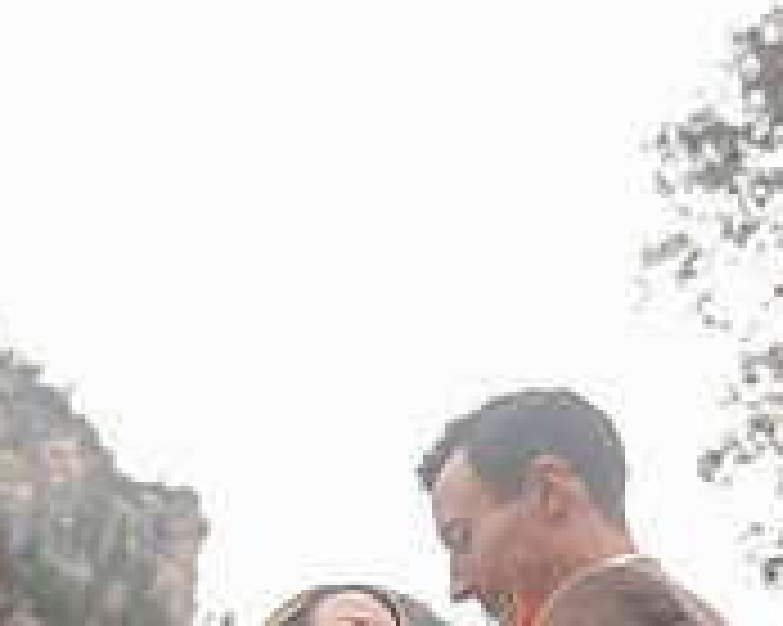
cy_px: 594
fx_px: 1459
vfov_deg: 23.4
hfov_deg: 30.0
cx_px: 362
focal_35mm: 63
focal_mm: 26
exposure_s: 1/250
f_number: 2.8
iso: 640
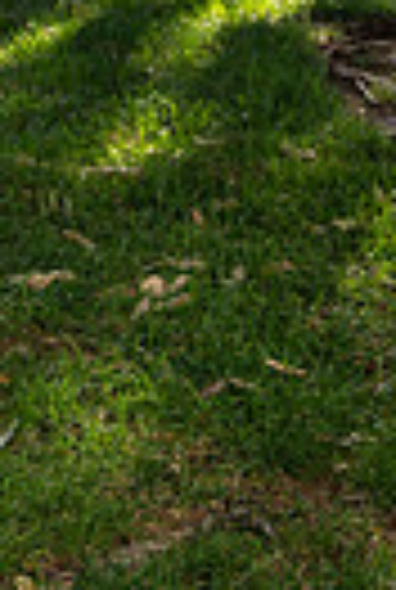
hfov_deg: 12.1
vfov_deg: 18.2
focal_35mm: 108
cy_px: -45
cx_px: -207
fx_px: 1773
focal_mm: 31.5
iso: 100
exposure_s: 1/160
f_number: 5.6
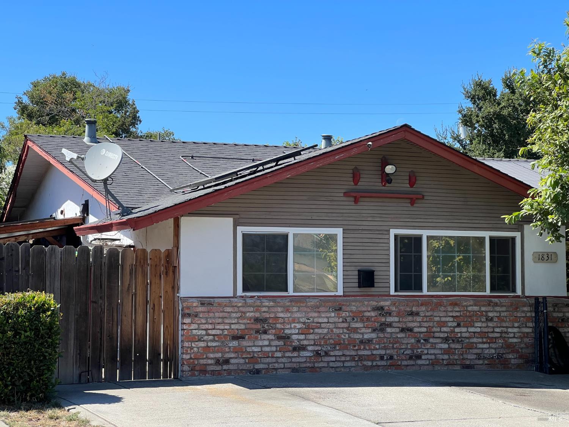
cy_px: 214
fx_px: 1266
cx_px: 284
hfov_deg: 25.3
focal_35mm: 77
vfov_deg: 19.1
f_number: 2.8
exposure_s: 1/445
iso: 32
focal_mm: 9
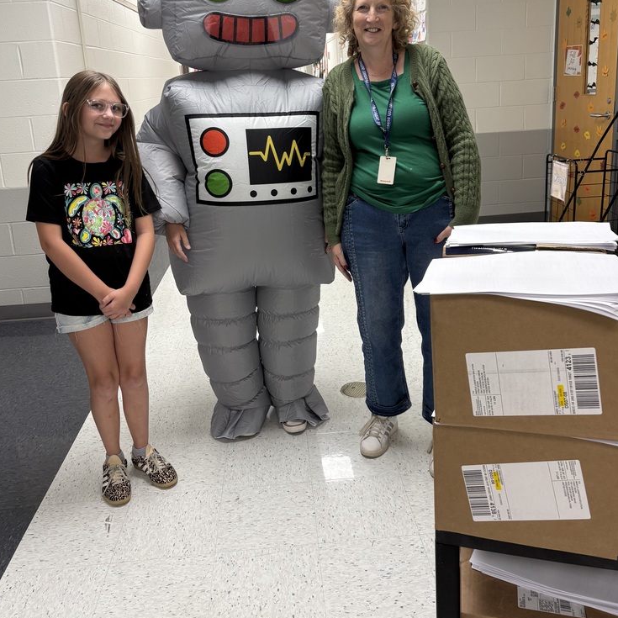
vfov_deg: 50.5
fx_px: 646
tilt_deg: -13.1
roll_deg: +2.9
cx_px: 311
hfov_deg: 51.1
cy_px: 227
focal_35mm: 32
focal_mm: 5.96
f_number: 1.6
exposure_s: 1/60
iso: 80
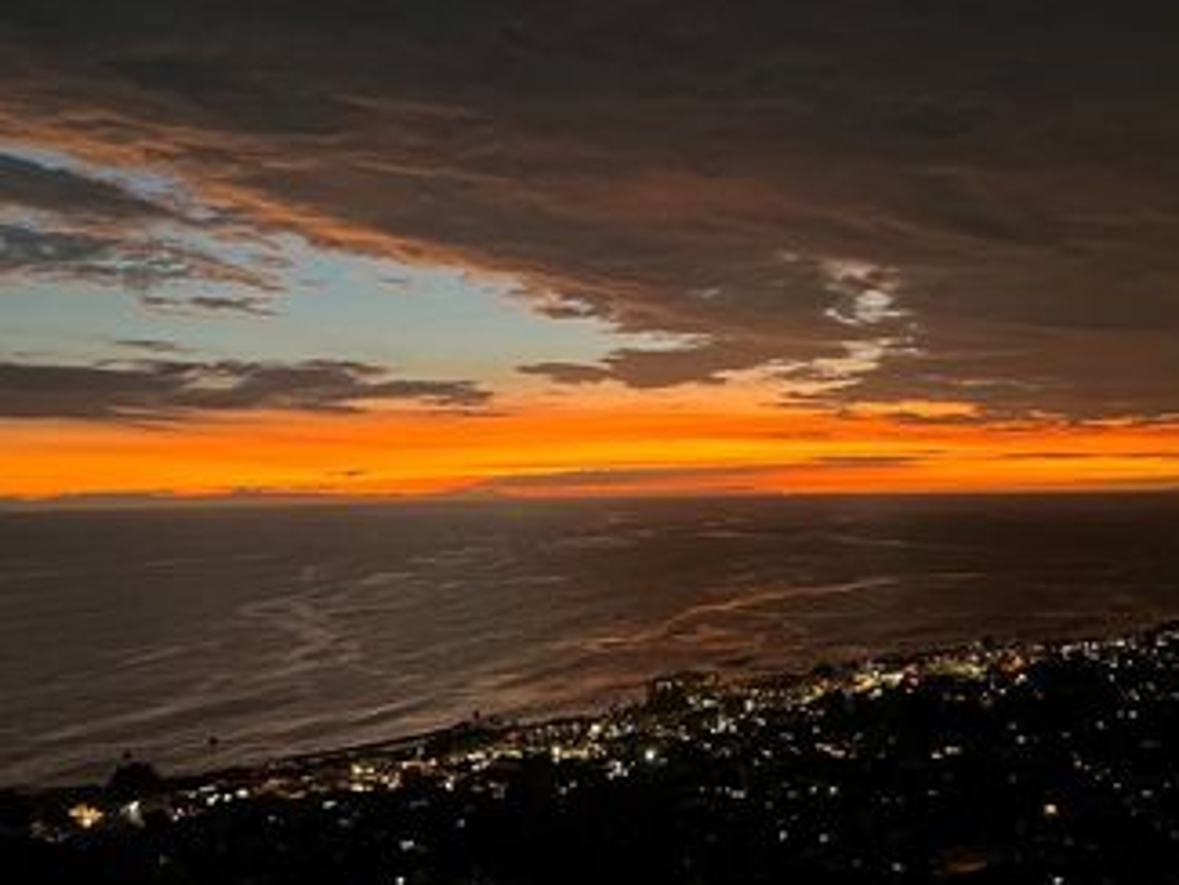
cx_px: 675
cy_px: 277
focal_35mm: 40
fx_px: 1363
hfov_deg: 46.6
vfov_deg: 35.5
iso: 640
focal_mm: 5.7
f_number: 1.5
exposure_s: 1/30
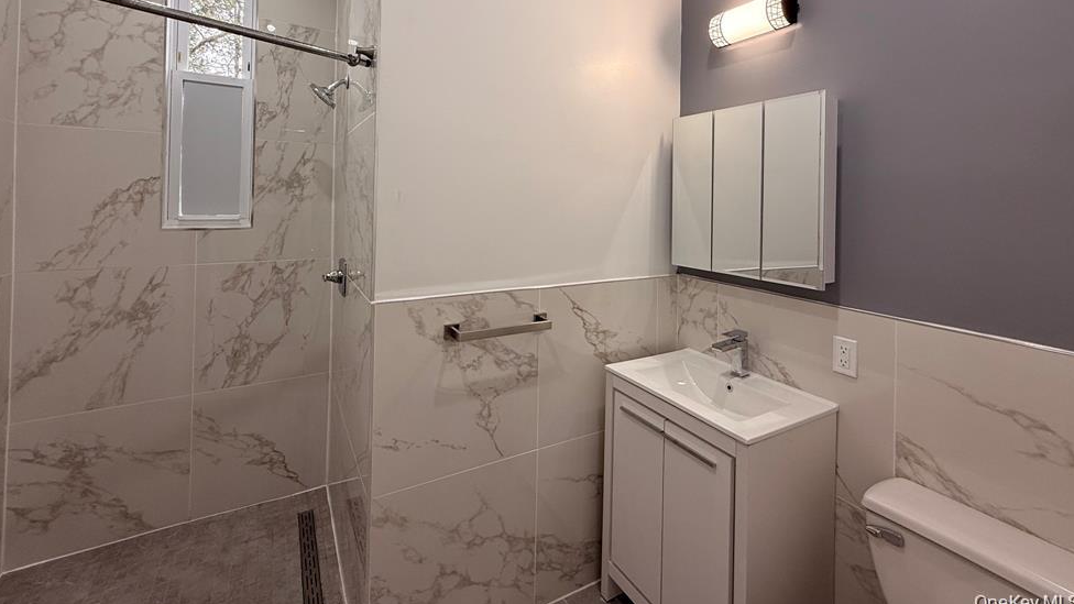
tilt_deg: +0.5
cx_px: 523
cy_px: 194
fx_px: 456
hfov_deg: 99.3
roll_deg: -0.7
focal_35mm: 16
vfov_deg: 65.0
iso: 100
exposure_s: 1/120
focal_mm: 2.22
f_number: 2.2
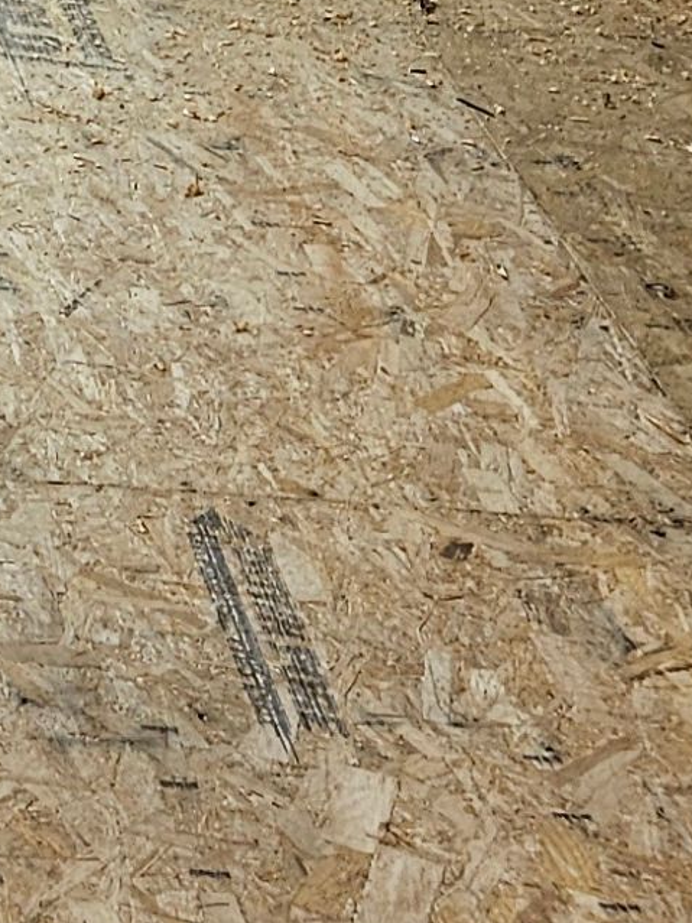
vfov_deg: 13.6
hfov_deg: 9.5
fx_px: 3840
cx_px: -802
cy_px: 82
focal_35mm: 144
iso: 50
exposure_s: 1/120
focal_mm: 5.4
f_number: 1.8
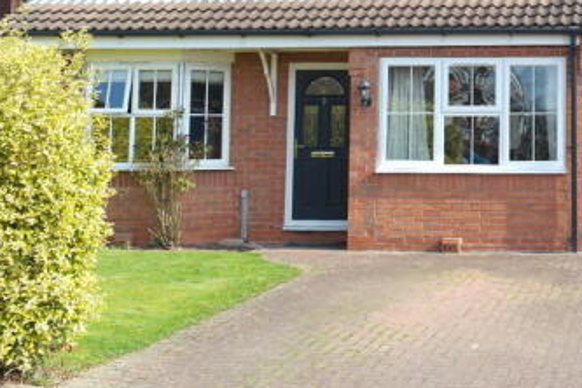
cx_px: 548
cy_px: 36
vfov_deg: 20.5
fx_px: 1051
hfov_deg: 29.4
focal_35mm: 65
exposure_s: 1/200
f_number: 5.6
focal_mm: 22
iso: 100
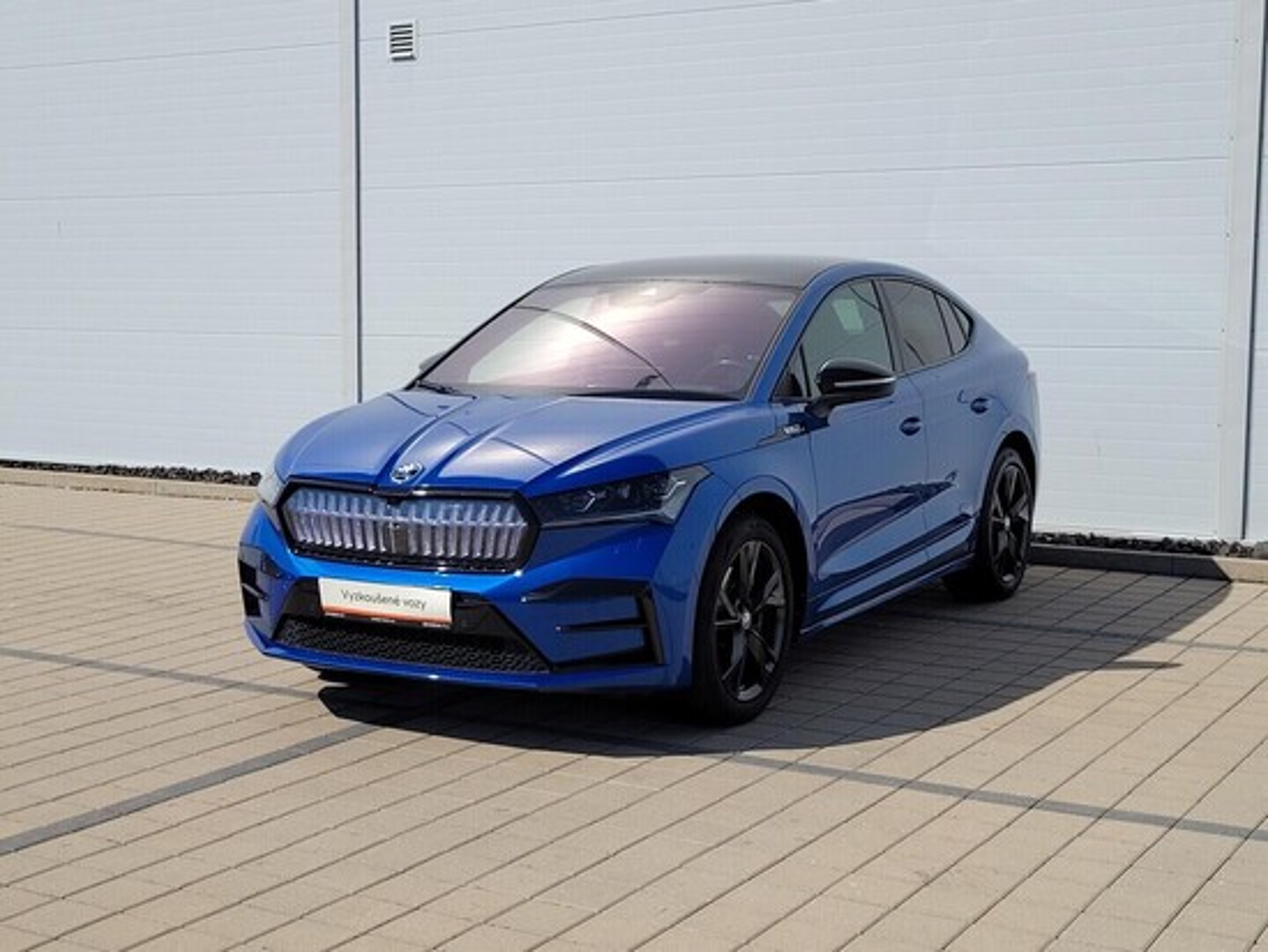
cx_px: 634
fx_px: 953
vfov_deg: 53.1
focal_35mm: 26
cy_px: 476
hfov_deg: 67.3
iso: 40
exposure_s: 1/3598
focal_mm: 5.4
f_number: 1.8
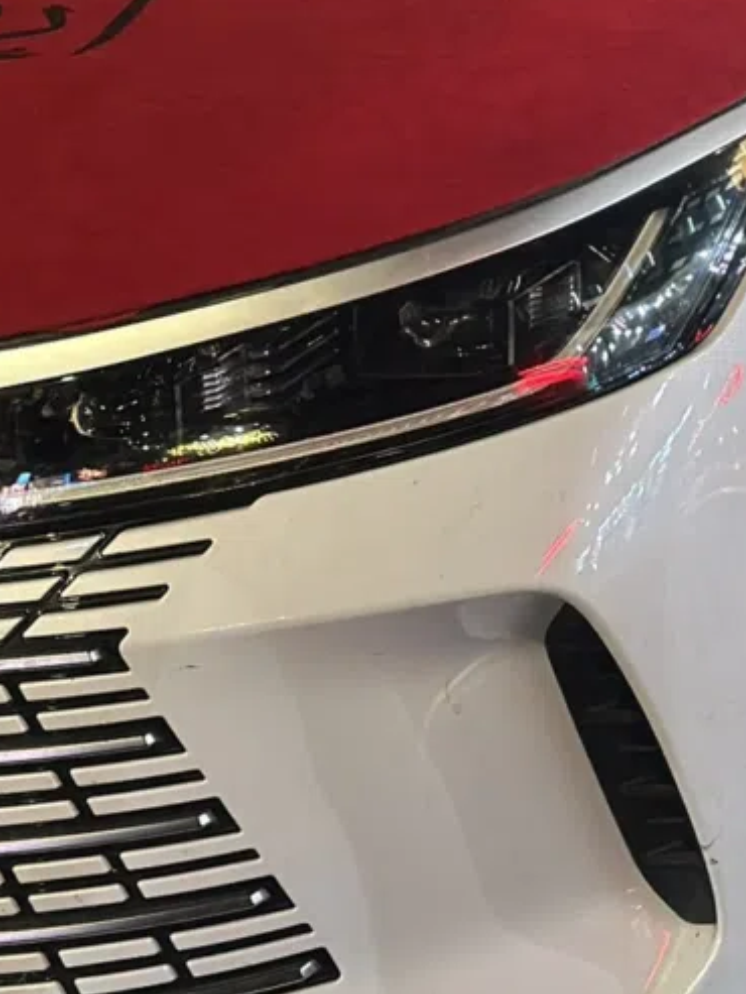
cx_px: 583
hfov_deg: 11.1
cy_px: -82
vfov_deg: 14.5
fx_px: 3820
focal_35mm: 133
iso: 500
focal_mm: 6.86
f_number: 1.78
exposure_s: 1/33
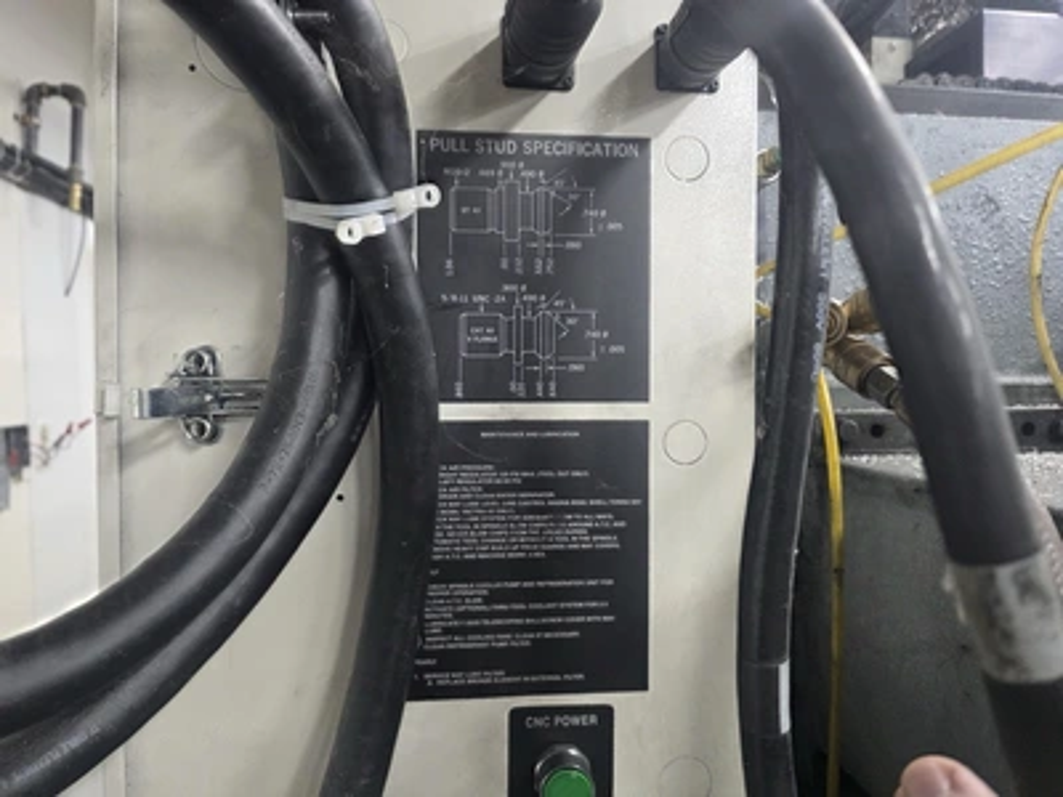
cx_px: 532
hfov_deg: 73.9
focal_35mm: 23
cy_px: 398
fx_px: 706
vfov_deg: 58.9
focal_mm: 6.3
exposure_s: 1/120
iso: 640
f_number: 1.7
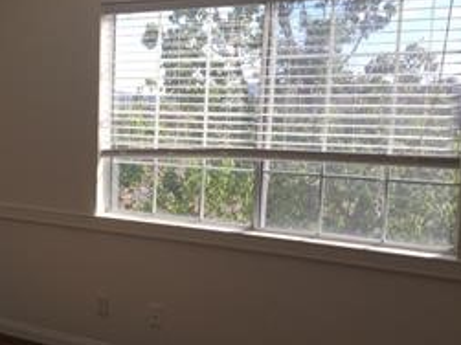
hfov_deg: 35.3
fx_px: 692
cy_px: 199
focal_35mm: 52
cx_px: 73
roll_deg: -1.3
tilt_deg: -8.4
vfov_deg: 28.0
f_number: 2.2
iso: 32
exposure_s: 1/507
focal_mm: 4.15
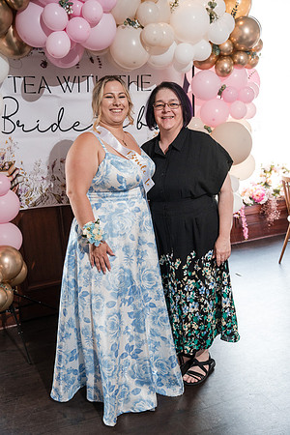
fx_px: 471
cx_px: 145
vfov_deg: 49.6
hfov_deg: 34.2
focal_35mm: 39
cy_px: 218
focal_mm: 39
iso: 2000
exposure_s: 1/250
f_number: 4
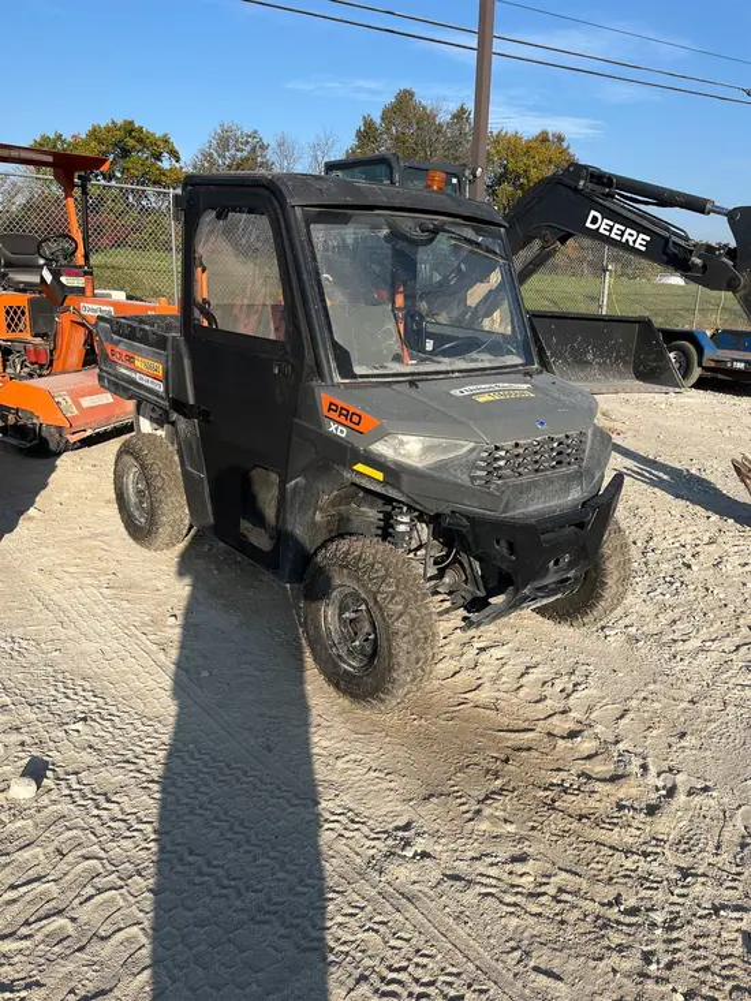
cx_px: 376
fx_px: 752
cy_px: 500
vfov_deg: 67.3
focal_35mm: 26
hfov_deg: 53.1
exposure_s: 1/2571
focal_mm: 5.1
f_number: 1.6
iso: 50
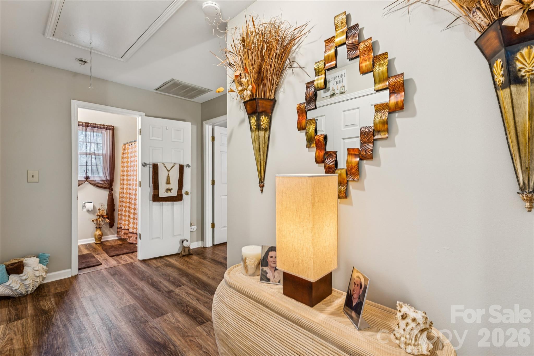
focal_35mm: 16
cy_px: 178
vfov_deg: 72.4
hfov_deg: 95.3
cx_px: 267
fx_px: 243
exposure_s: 3.2
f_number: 11
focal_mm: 16.4
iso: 100
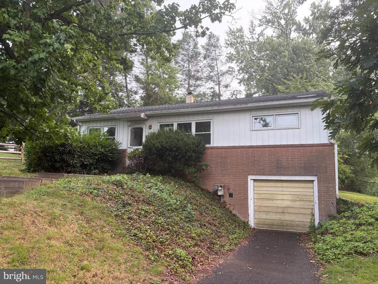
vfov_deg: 53.1
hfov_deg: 67.3
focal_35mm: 26
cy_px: 142
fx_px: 284
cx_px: 189
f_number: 1.6
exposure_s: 1/266
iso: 50
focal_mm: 5.96
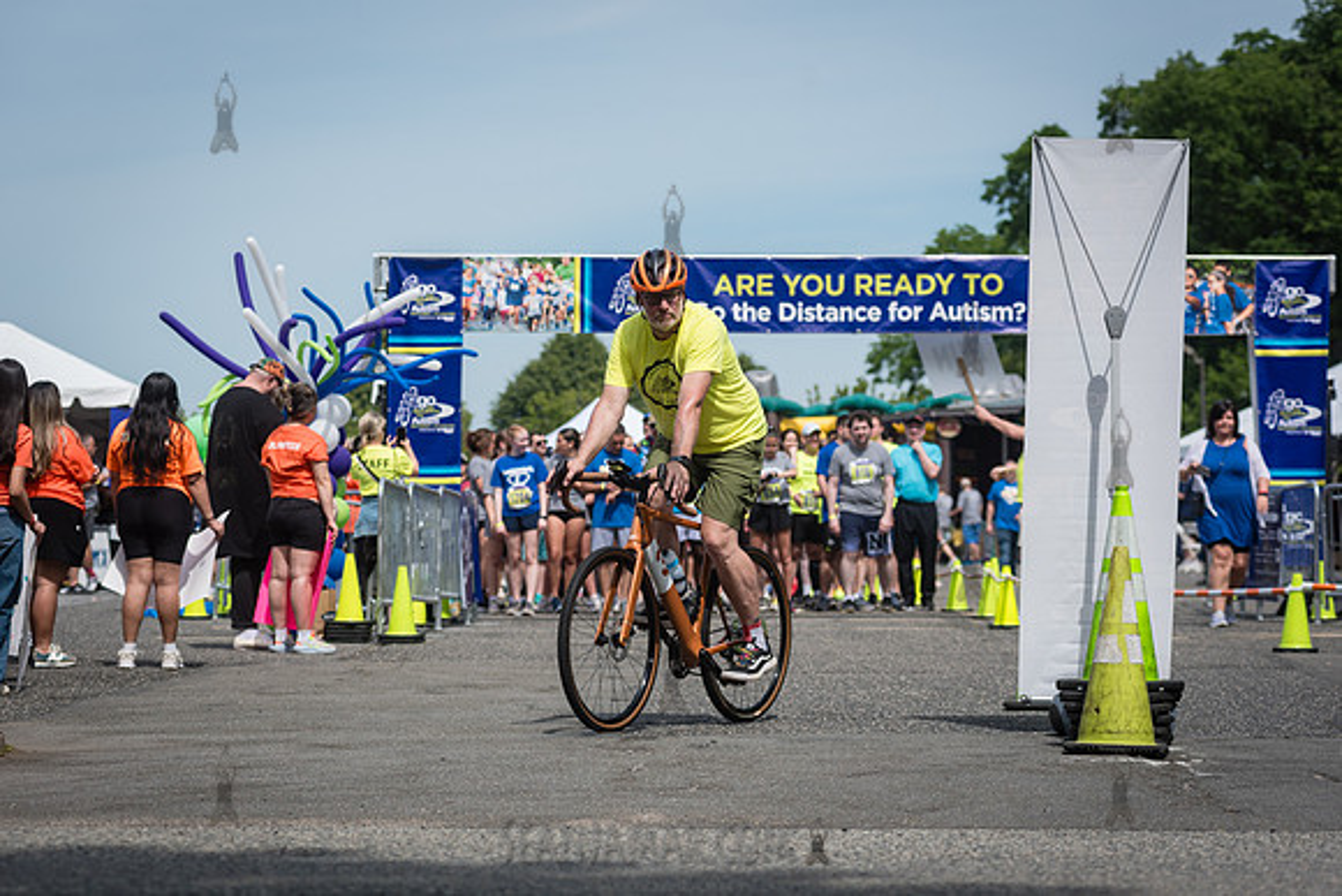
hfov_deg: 19.0
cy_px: 448
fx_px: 4007
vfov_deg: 12.8
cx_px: 662
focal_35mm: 107
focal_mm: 105
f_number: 4.5
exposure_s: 1/2500
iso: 250
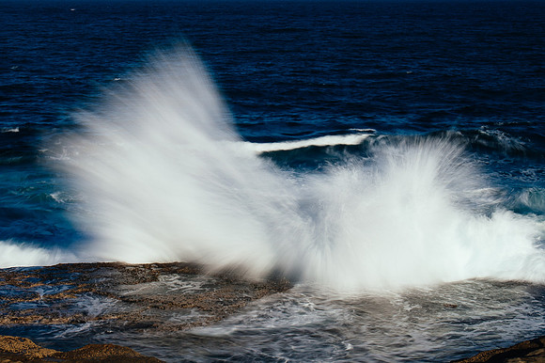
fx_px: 1212
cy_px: 152
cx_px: 207
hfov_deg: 25.3
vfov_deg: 17.0
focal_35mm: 80
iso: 100
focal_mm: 40
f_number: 13
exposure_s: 1/2.5
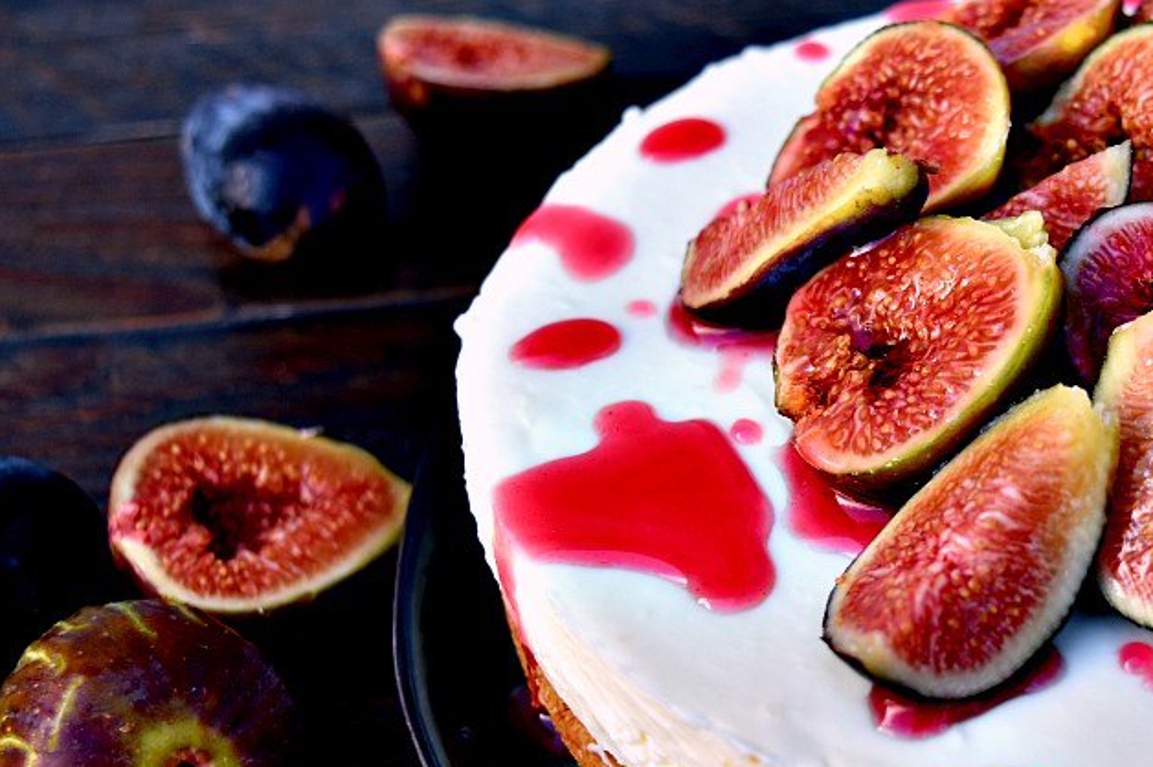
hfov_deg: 26.3
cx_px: 890
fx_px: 2427
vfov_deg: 17.9
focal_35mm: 76
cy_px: 532
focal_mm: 31
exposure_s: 1/250
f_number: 4.5
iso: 320
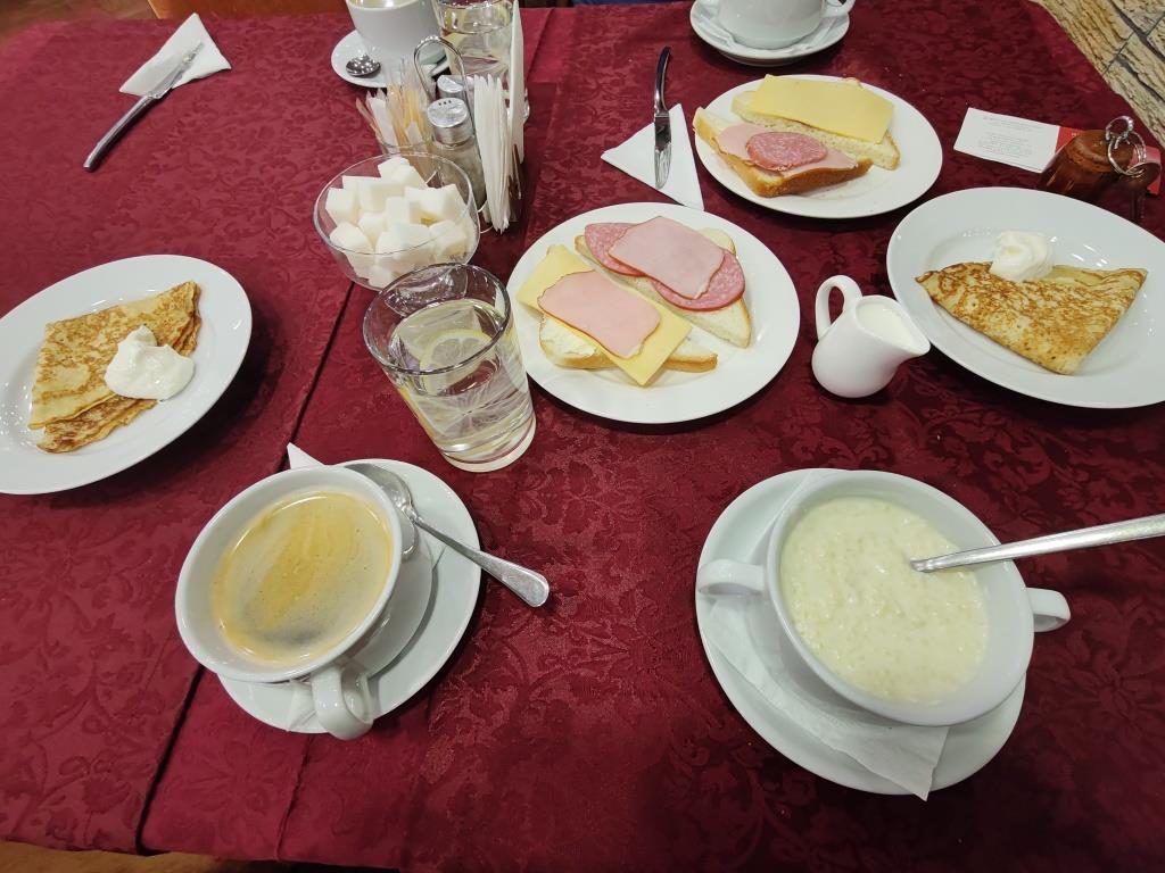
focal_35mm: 16
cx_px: 582
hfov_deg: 94.5
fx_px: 538
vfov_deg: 78.1
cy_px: 436
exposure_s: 1/33
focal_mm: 1.96
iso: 200
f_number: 2.2
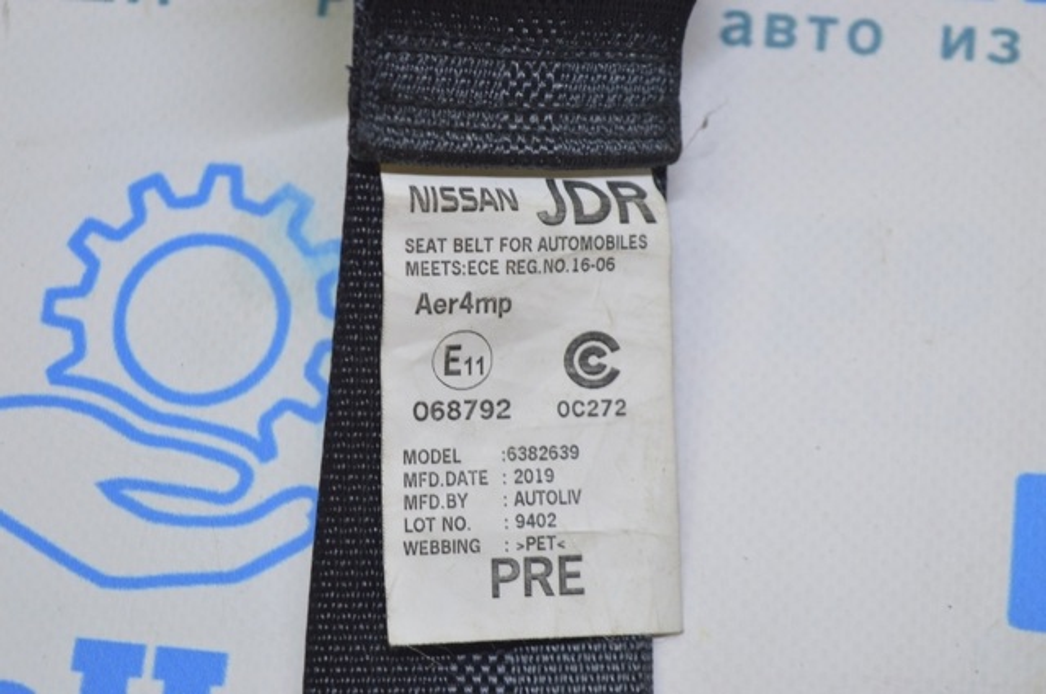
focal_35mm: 82
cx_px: 523
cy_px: 347
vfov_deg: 16.5
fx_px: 2394
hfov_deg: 24.6
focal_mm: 55
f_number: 5.6
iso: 400
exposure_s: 1/25
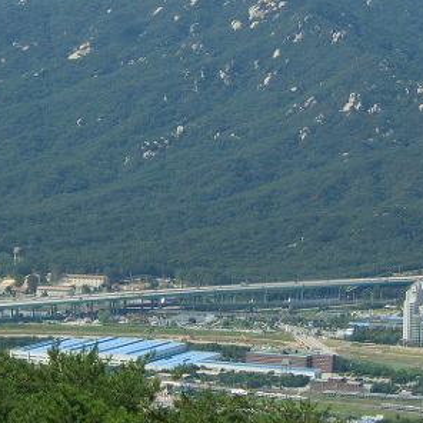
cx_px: 294
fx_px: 2419
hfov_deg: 10.0
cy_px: 174
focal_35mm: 175
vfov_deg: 10.0
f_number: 3.8
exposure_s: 1/750
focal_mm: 13
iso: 50
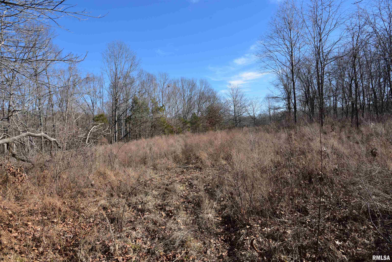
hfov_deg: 73.7
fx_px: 261
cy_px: 131
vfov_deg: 53.2
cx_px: 196
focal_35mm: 24
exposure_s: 1/250
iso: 400
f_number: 10
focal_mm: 24
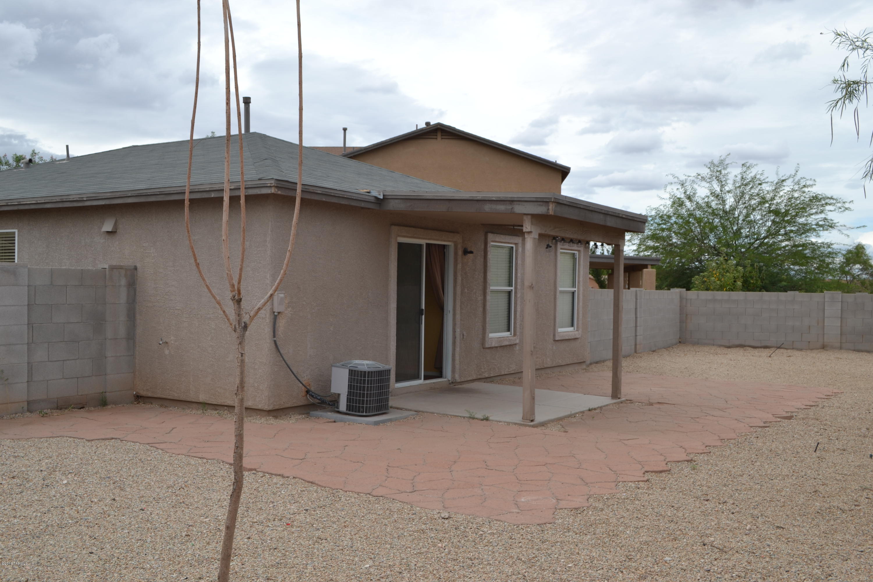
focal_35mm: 36
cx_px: 436
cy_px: 291
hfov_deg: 53.1
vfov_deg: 36.9
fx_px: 873
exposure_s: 1/200
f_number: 9
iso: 100
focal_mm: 24
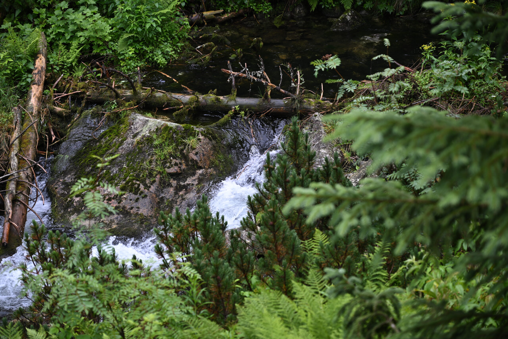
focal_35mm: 93
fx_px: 1312
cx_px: 254
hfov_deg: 21.9
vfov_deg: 14.7
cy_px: 170
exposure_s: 1/250
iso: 100
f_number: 4
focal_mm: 93
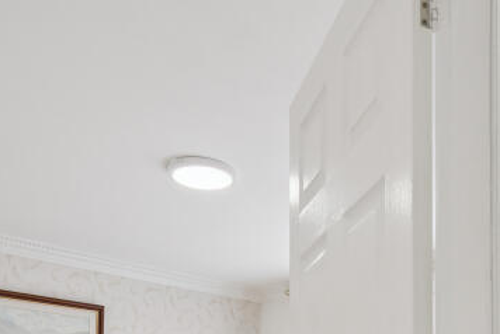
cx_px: 413
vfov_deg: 25.0
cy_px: 446
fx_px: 639
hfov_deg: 40.6
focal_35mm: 46
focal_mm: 16
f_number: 4
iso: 320
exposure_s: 1/100
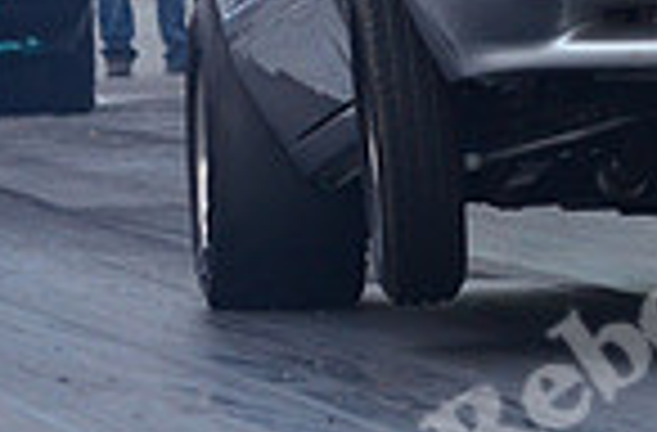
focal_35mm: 693
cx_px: 1143
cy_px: 22
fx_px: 12593
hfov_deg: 3.0
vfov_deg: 2.0
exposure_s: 1/640
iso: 1000
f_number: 6.3
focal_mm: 116
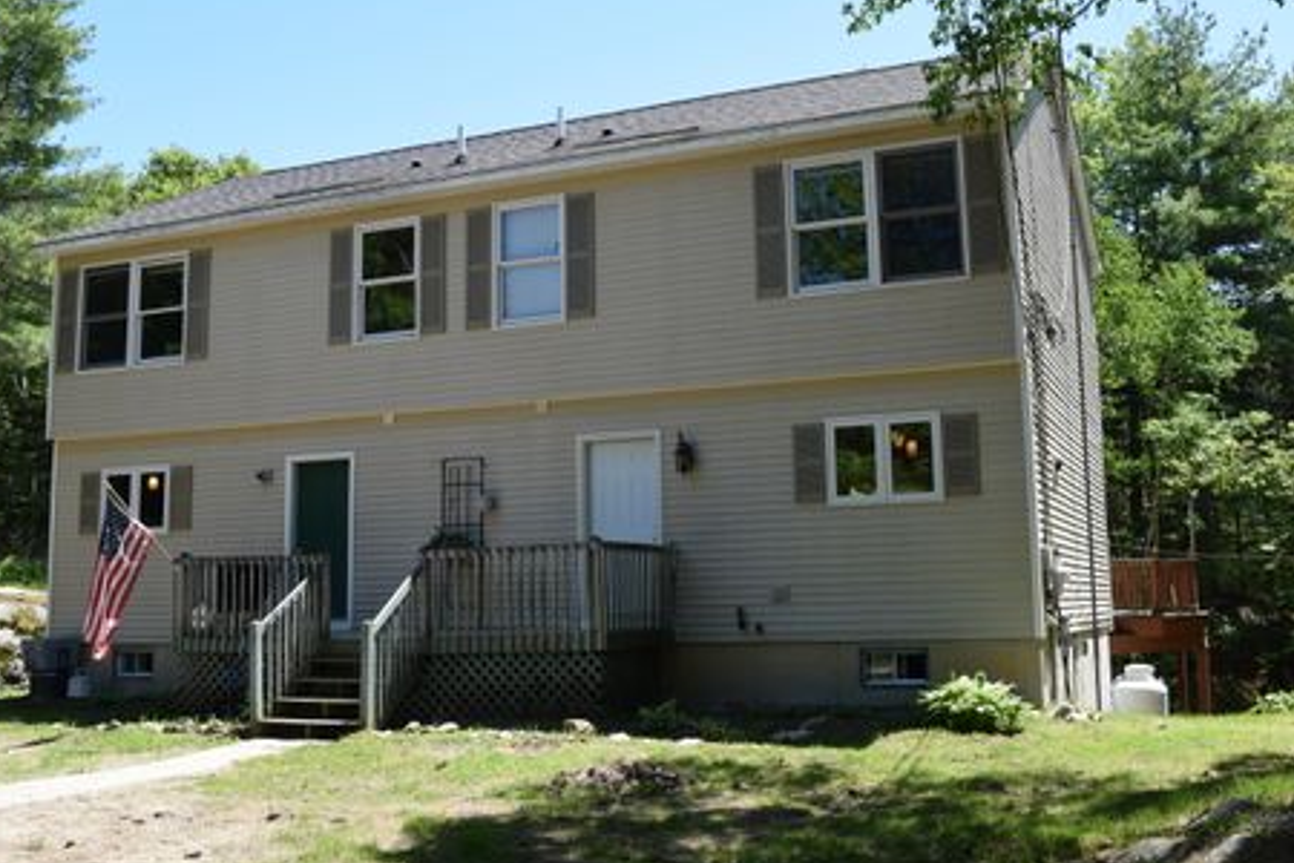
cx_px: 635
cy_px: 396
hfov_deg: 48.5
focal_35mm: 40
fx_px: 1438
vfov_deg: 33.4
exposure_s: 1/250
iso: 200
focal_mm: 24
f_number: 8
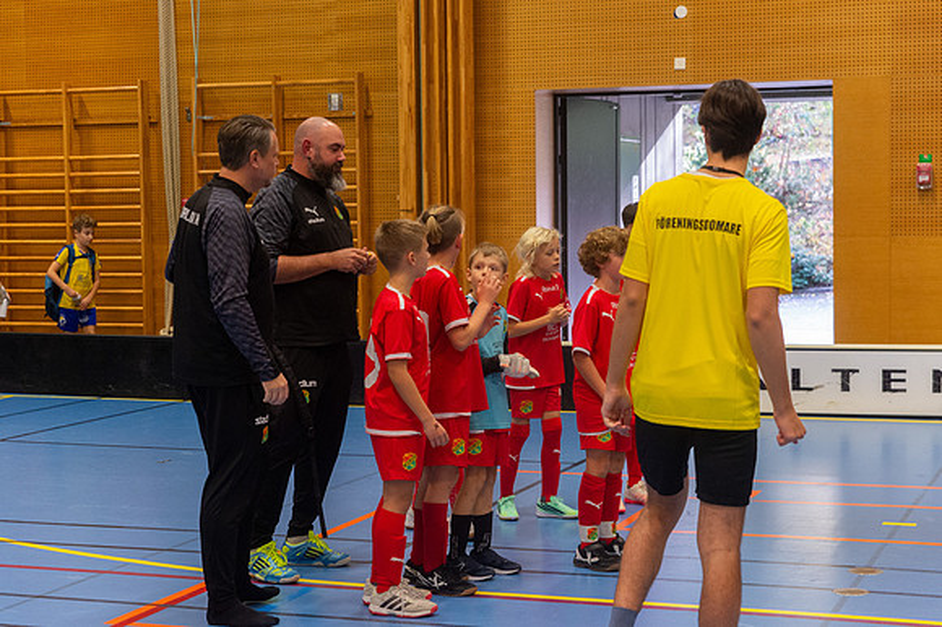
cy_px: 314
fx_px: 1858
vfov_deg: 19.1
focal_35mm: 71
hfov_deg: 28.4
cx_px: 471
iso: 6400
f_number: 3.5
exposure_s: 1/500
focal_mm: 70
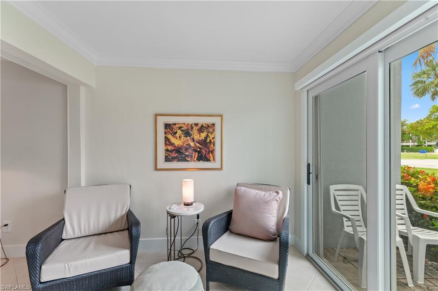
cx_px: 219
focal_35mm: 15
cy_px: 146
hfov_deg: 100.5
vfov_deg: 77.1
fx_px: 182
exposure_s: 1/3
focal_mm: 10
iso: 200
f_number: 11
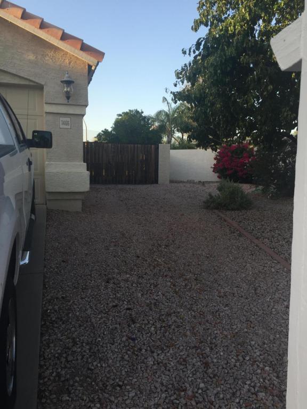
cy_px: 204
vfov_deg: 61.7
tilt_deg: -6.0
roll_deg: -0.3
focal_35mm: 29
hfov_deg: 48.2
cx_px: 154
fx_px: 343
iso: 32
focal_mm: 4.15
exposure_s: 1/257
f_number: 2.2
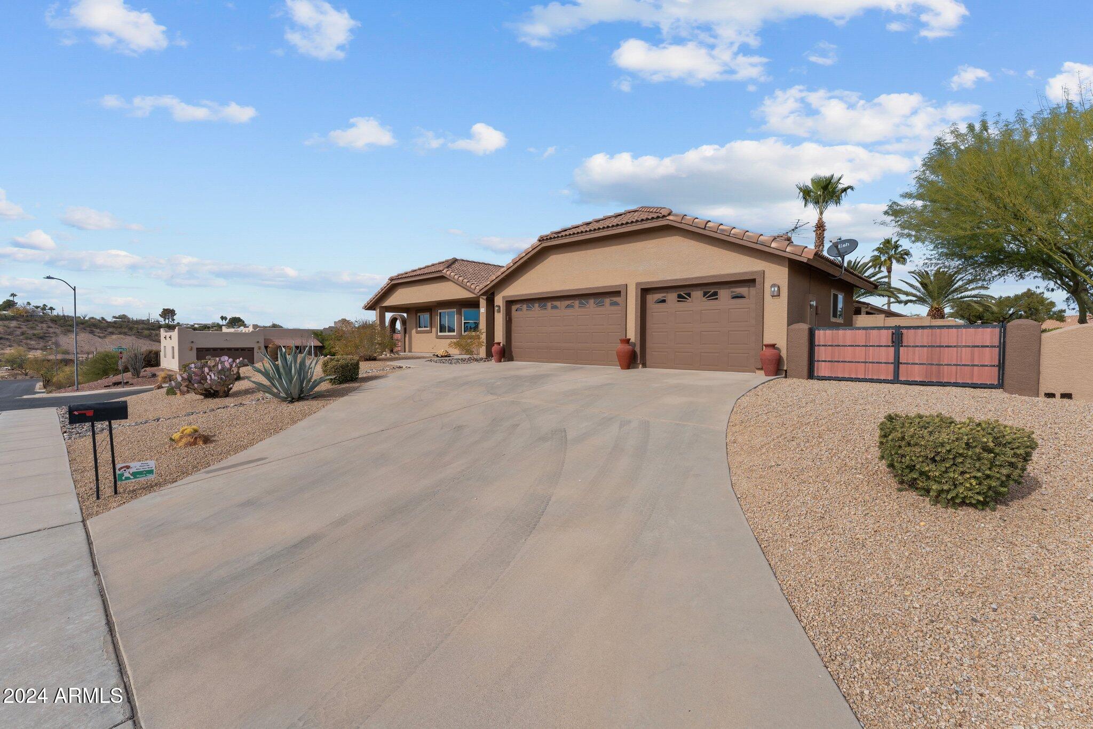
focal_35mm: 16
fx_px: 471
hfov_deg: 98.5
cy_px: 364
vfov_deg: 75.5
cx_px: 546
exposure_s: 1/400
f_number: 8
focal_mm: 15.5
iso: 400
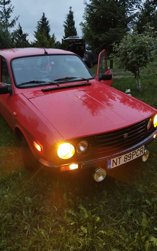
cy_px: 124
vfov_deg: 68.4
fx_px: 185
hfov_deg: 45.9
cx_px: 68
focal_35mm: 27
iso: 420
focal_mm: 5.95
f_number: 1.89
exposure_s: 1/33.3
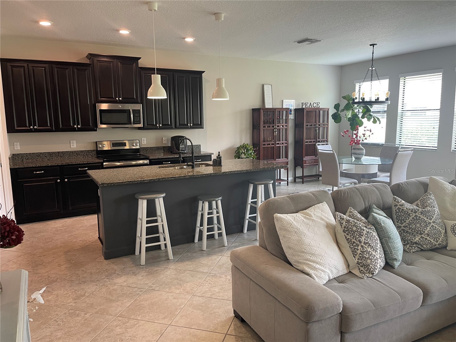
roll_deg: +0.4
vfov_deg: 54.9
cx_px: 228
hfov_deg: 69.4
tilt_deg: -7.5
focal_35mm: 25
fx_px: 329
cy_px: 171
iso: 100
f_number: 1.6
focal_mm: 5.1
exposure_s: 1/60
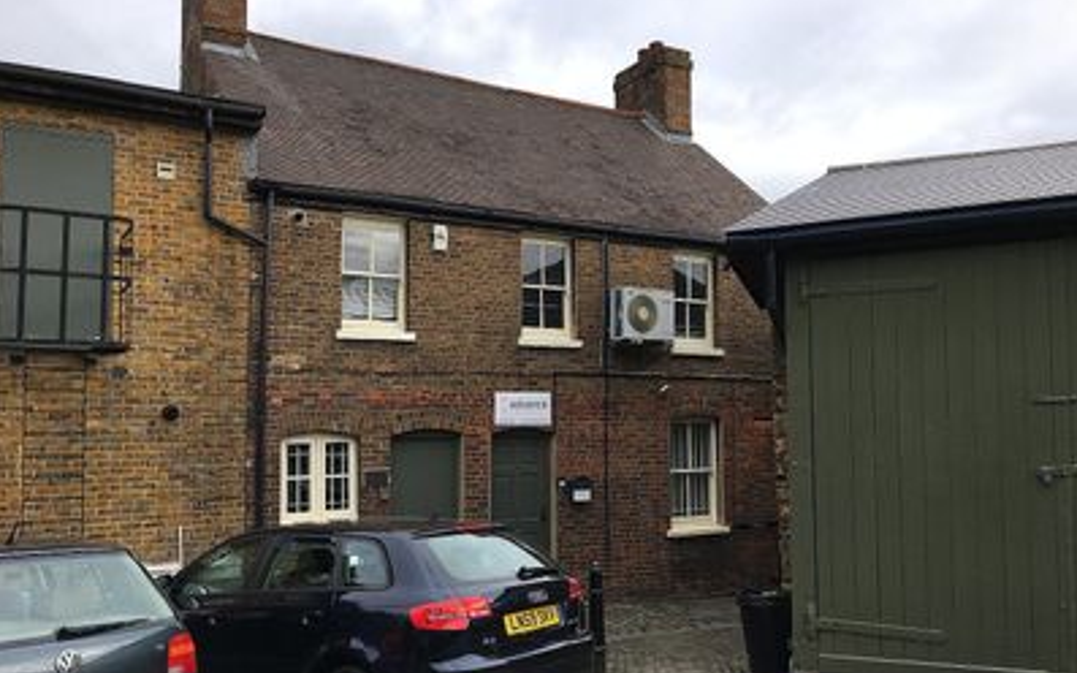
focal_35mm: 31
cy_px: 385
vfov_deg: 40.5
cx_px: 537
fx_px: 910
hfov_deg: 61.2
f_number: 2.2
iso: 25
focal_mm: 4.15
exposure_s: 1/373
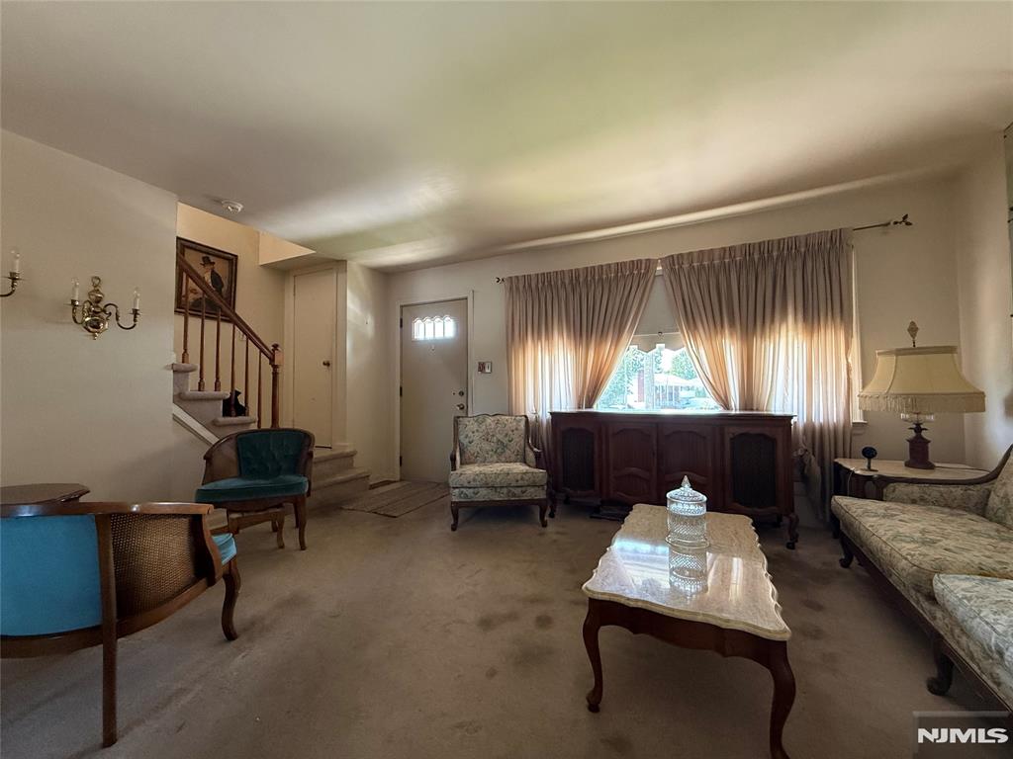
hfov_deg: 102.1
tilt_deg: +2.9
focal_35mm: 14
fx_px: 410
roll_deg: +0.9
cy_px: 380
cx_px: 506
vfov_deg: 85.7
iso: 400
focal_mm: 2.22
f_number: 2.2
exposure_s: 1/70
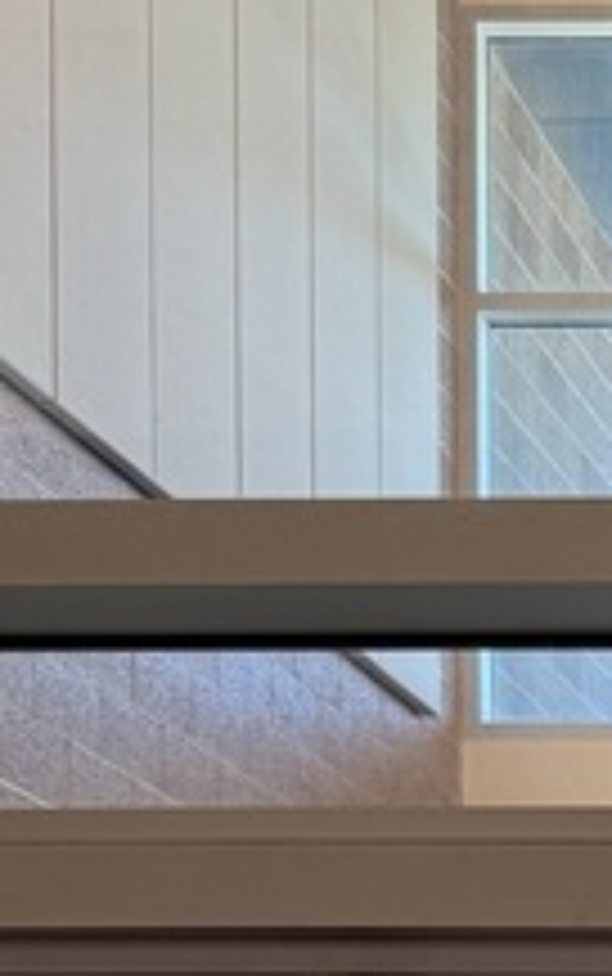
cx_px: 1472
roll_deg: -0.4
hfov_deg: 9.7
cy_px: 1610
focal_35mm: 120
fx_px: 3196
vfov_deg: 15.5
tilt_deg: -0.7
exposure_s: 1/92
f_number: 1.78
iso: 200
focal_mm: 6.76
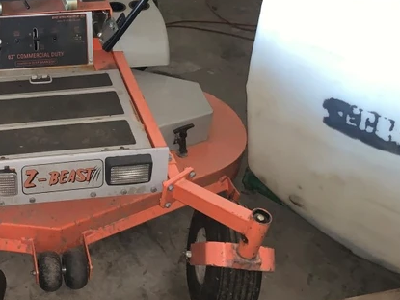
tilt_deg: -32.9
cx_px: 43
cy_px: 81
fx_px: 543
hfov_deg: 37.9
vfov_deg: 30.4
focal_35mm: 47
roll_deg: -1.4
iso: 125
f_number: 1.8
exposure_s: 1/11
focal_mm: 4.25
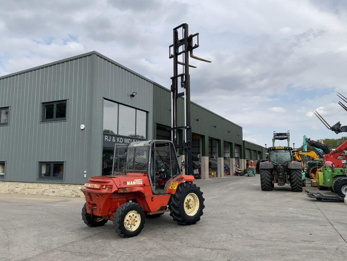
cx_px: 174
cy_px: 130
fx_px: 291
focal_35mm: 29
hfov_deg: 61.7
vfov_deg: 48.2
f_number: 1.8
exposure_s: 1/1848
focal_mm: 3
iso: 16
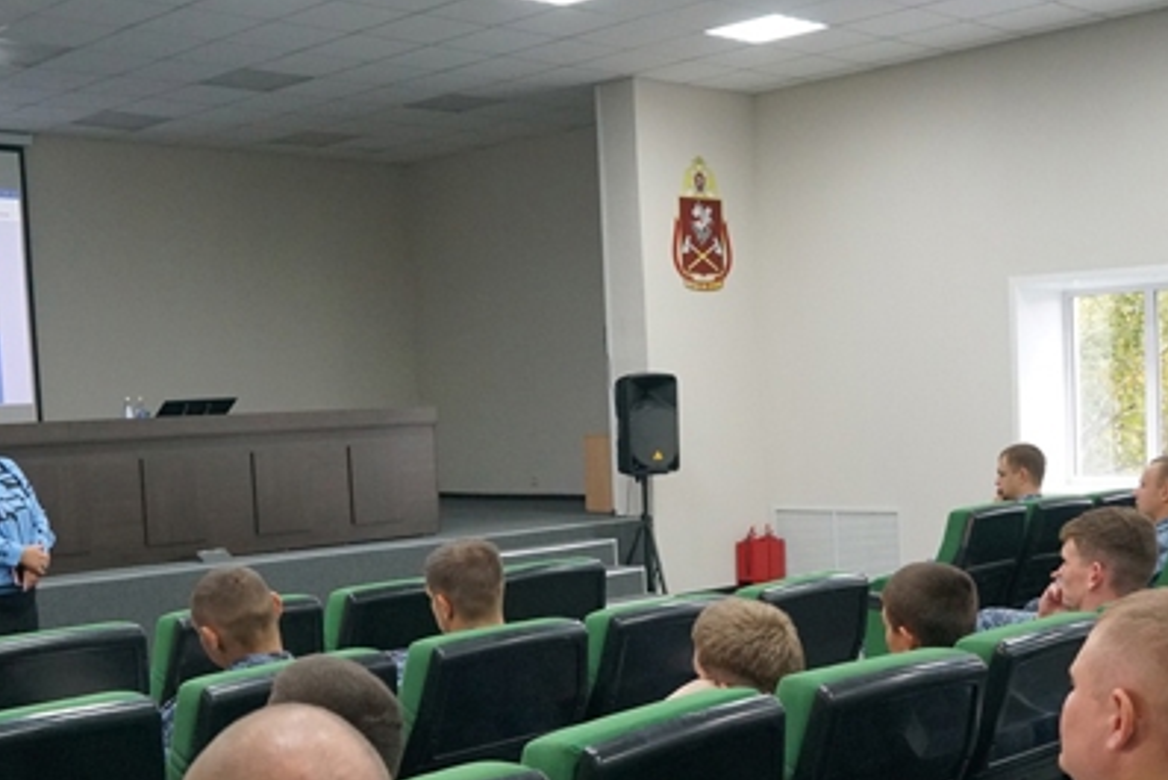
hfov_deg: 38.9
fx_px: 1655
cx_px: 583
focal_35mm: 51
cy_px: 547
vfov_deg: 26.3
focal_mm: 18
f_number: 4
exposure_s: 1/160
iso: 2500
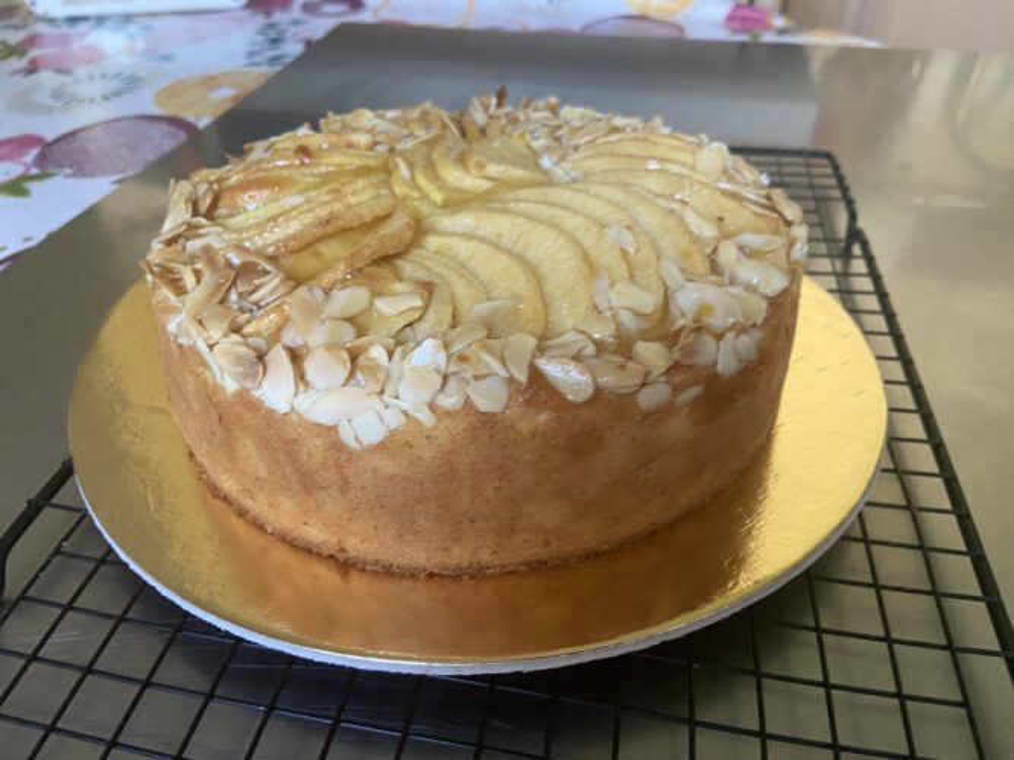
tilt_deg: -37.4
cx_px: 507
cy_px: 380
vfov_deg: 53.0
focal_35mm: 26
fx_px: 761
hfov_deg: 67.3
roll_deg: +1.8
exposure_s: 1/60
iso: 400
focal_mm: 4.25
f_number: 1.8
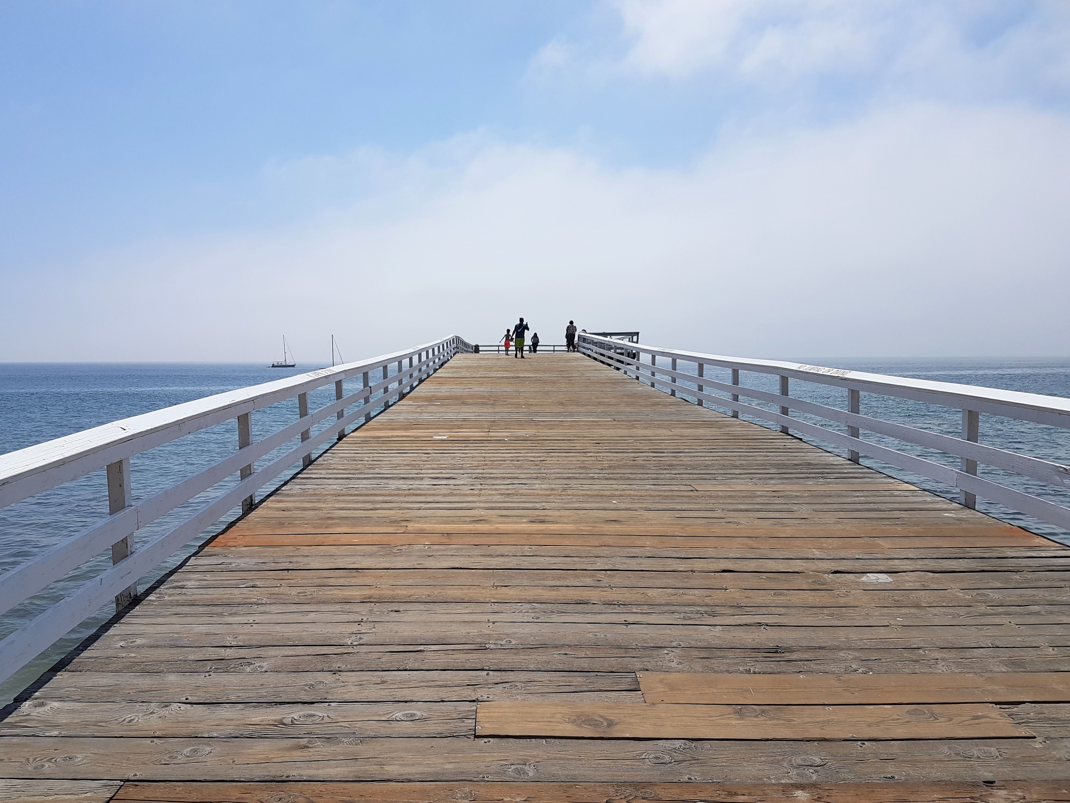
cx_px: 523
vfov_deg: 51.3
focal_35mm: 27
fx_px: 835
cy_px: 408
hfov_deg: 65.3
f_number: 1.7
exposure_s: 1/5024
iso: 40
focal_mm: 4.2
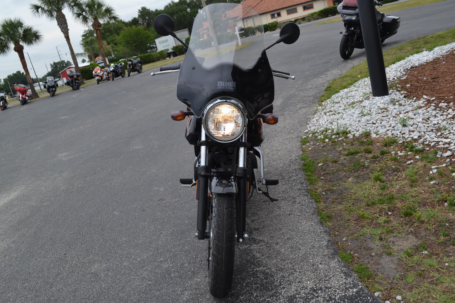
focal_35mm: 33
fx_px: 417
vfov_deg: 40.0
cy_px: 152
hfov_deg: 57.2
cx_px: 228
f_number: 7.1
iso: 100
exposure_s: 1/200
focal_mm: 22
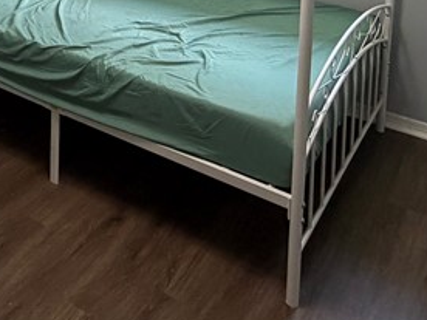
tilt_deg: -4.3
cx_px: 28
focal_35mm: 52
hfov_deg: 34.4
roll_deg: +0.2
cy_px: -153
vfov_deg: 23.0
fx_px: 641
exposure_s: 1/60
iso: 320
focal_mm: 2.22
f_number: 2.2
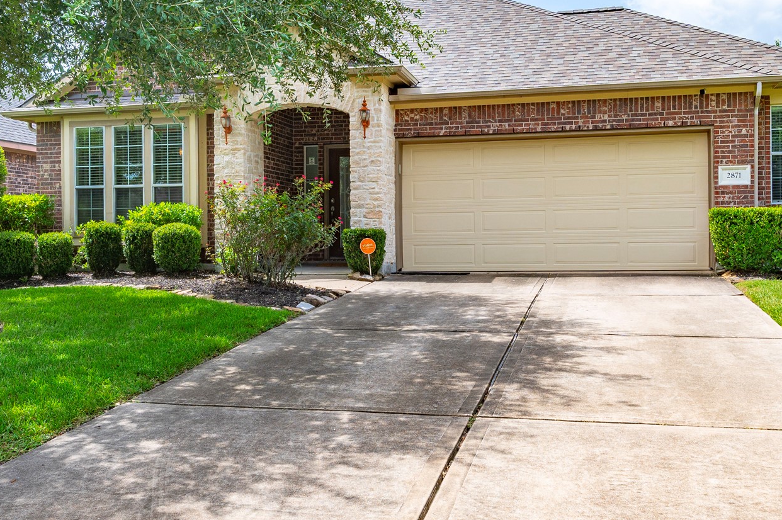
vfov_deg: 31.8
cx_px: 366
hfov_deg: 46.4
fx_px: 912
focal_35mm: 42
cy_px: 247
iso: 125
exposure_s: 1/160
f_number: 11
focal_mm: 24
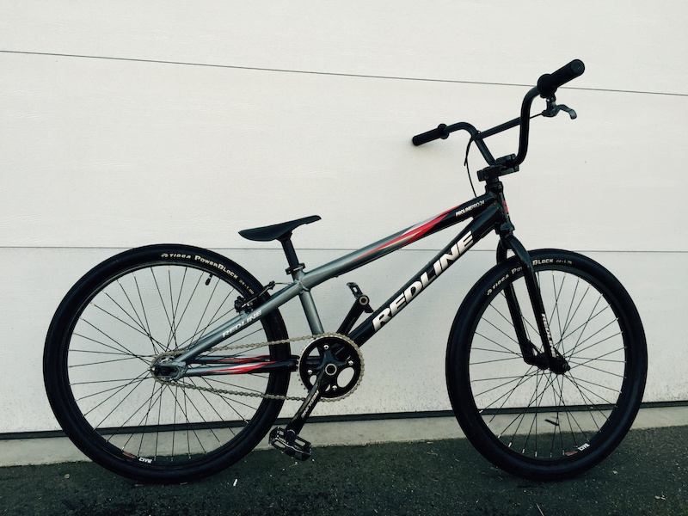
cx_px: 344
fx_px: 576
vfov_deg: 48.2
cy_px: 258
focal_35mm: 29
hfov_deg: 61.7
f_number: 2.2
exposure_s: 1/329
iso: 32
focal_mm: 4.15
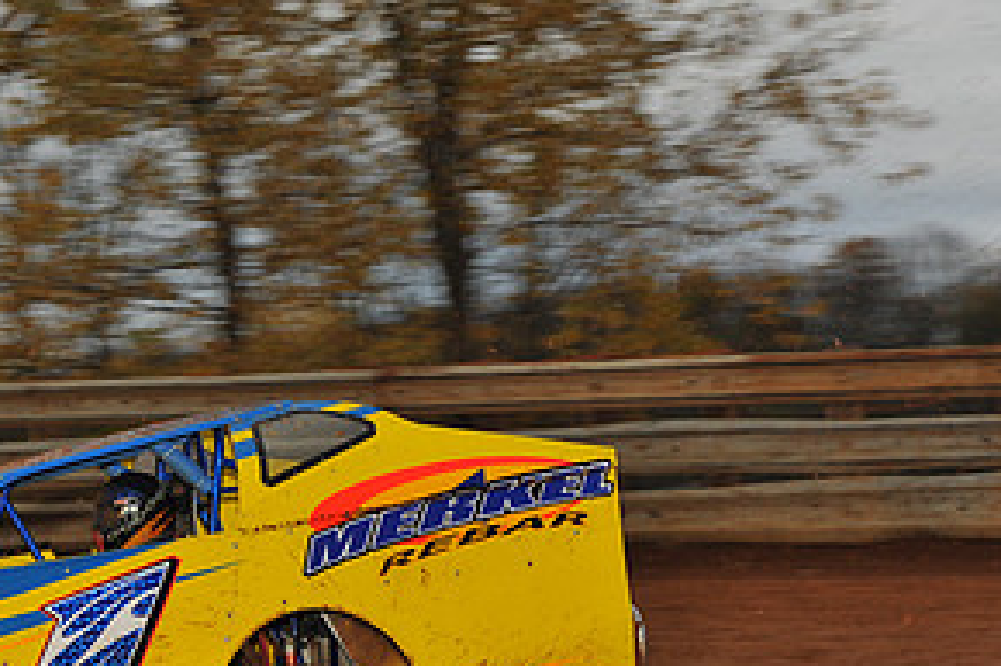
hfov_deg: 14.5
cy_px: 576
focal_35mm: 140
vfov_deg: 9.7
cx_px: 24
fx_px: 3890
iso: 500
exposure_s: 1/320
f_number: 7.1
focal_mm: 70
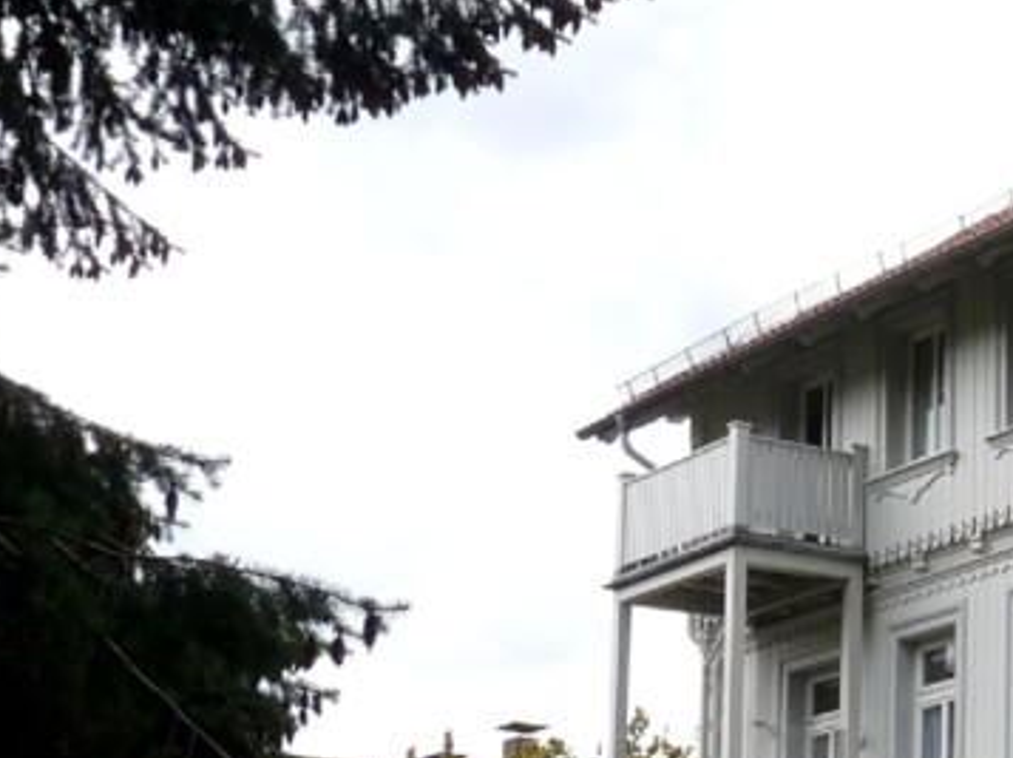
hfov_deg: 17.7
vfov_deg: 13.8
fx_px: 3070
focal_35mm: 105
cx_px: 1271
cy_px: 778
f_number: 5
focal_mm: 4.8
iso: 100
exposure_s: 1/200
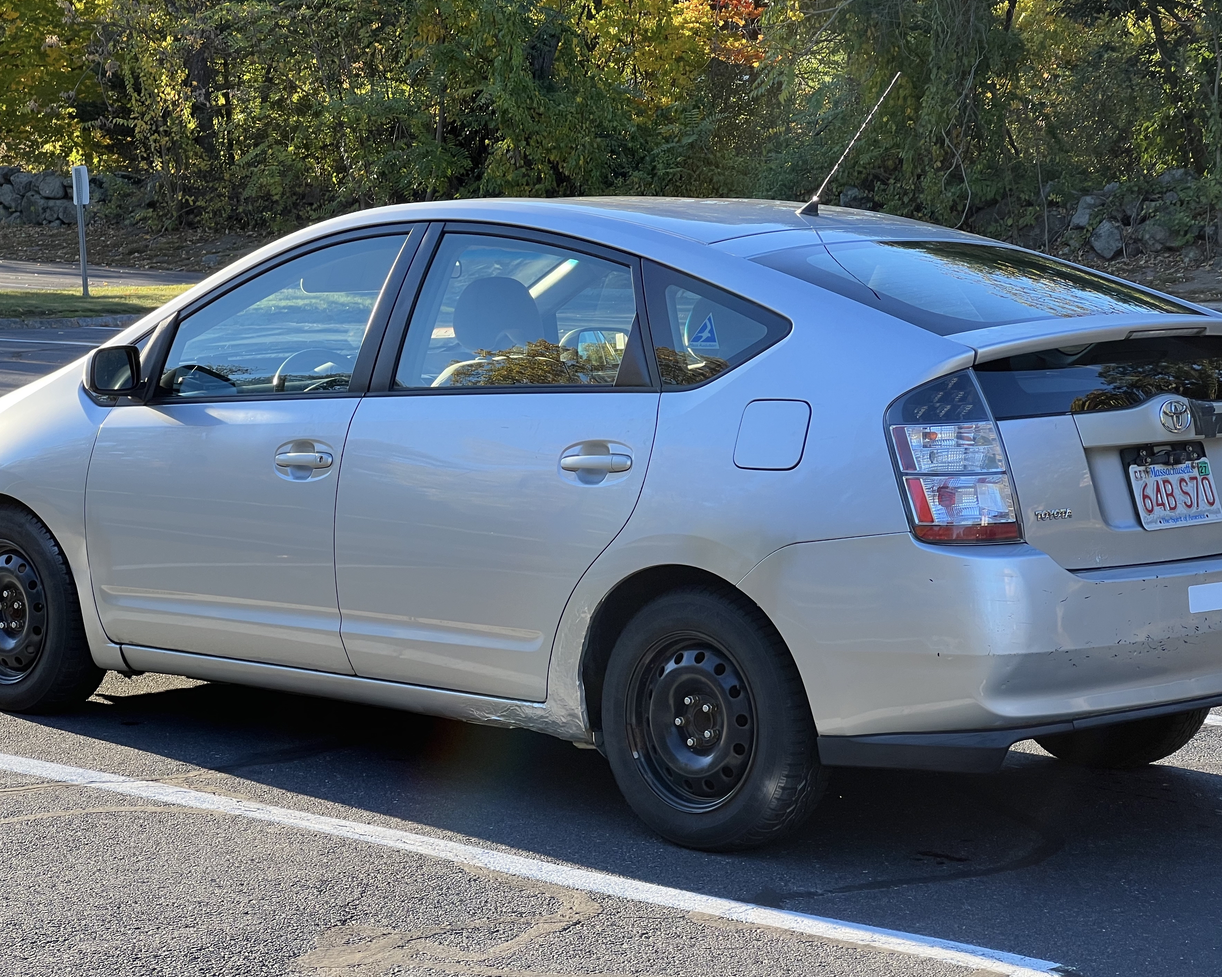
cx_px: 671
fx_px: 3110
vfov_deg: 17.9
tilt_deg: -5.9
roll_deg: +0.5
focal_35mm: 86
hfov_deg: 22.2
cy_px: 503
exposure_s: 1/124
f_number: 2.8
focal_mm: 9
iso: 32
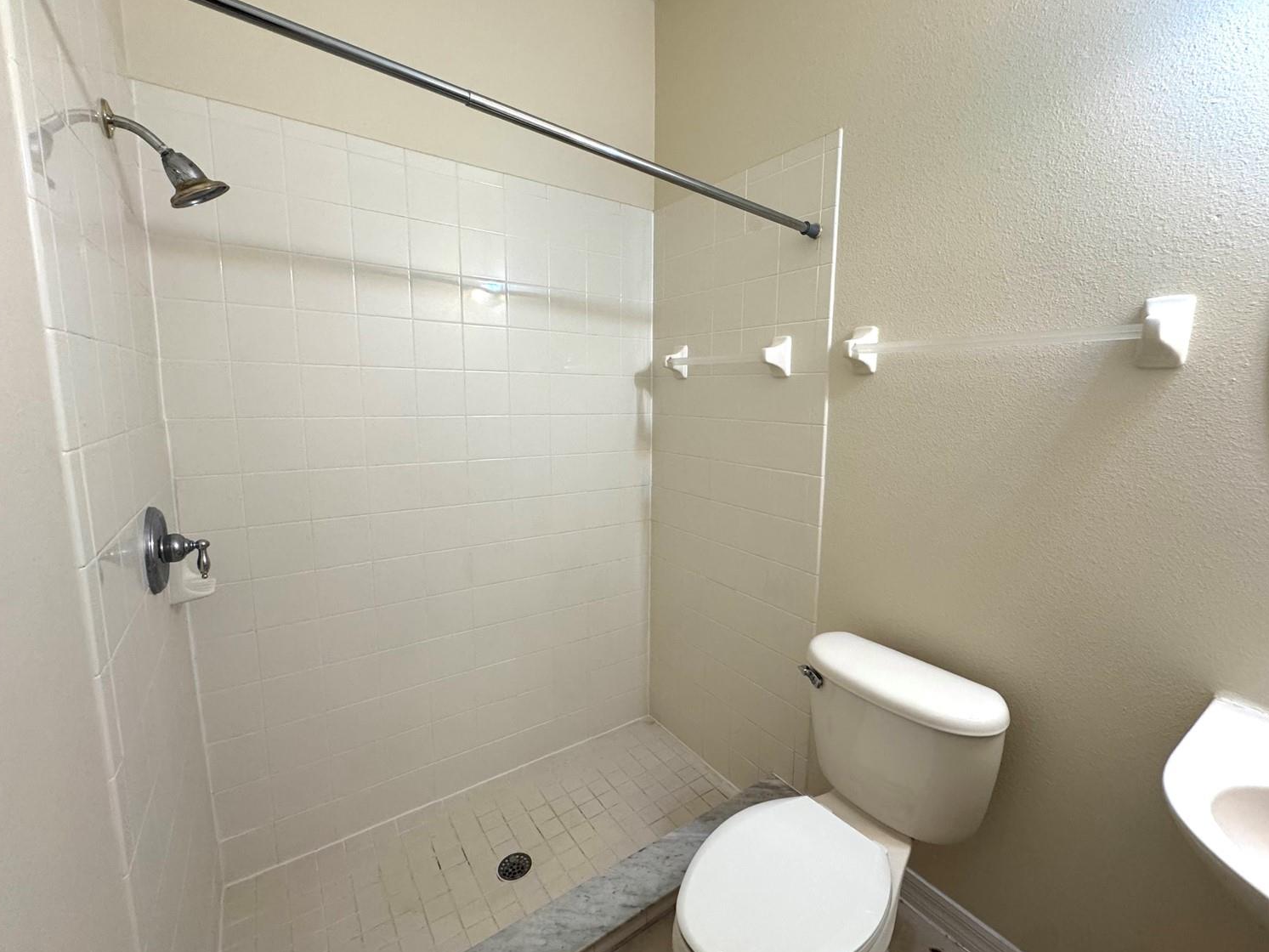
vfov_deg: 81.7
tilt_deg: -7.9
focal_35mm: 15
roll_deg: -1.2
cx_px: 673
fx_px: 550
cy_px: 468
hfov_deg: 98.0
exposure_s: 1/120
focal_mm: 2.22
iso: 250
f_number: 2.2
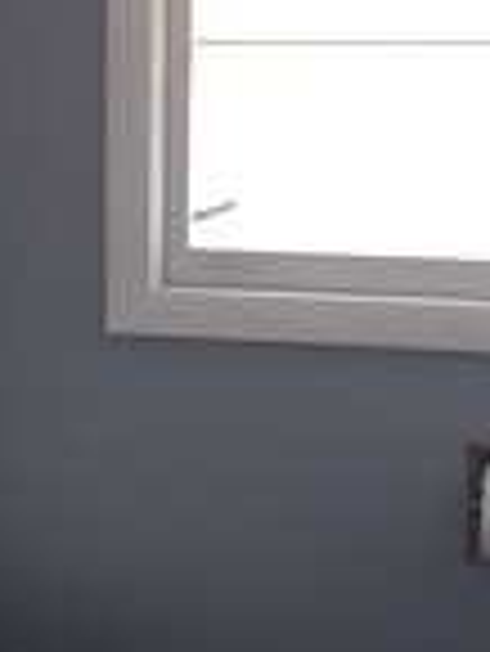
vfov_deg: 20.4
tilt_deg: -9.3
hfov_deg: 15.1
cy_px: 315
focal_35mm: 96
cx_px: -27
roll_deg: +1.5
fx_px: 1809
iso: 40
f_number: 2.2
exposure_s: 1/120
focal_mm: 4.15
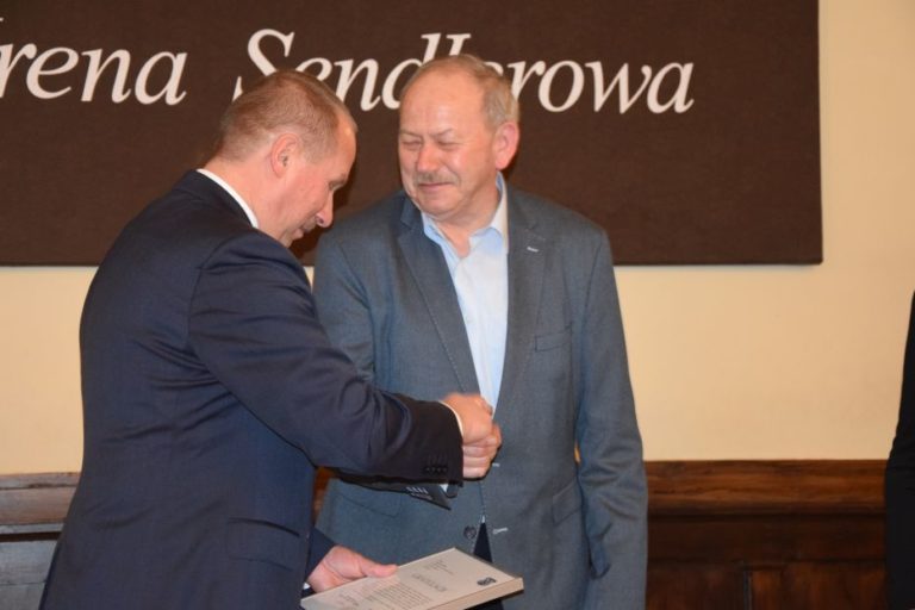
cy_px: 305
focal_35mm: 87
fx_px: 2211
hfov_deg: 23.4
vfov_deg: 15.7
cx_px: 458
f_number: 5
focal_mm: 58
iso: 3200
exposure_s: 1/60
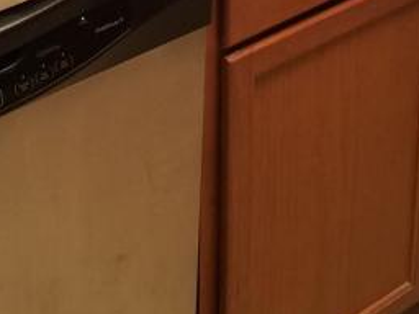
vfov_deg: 13.1
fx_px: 1259
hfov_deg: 18.9
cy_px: -216
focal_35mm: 104
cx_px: 167
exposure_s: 1/40
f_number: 1.7
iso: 160
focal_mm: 4.2
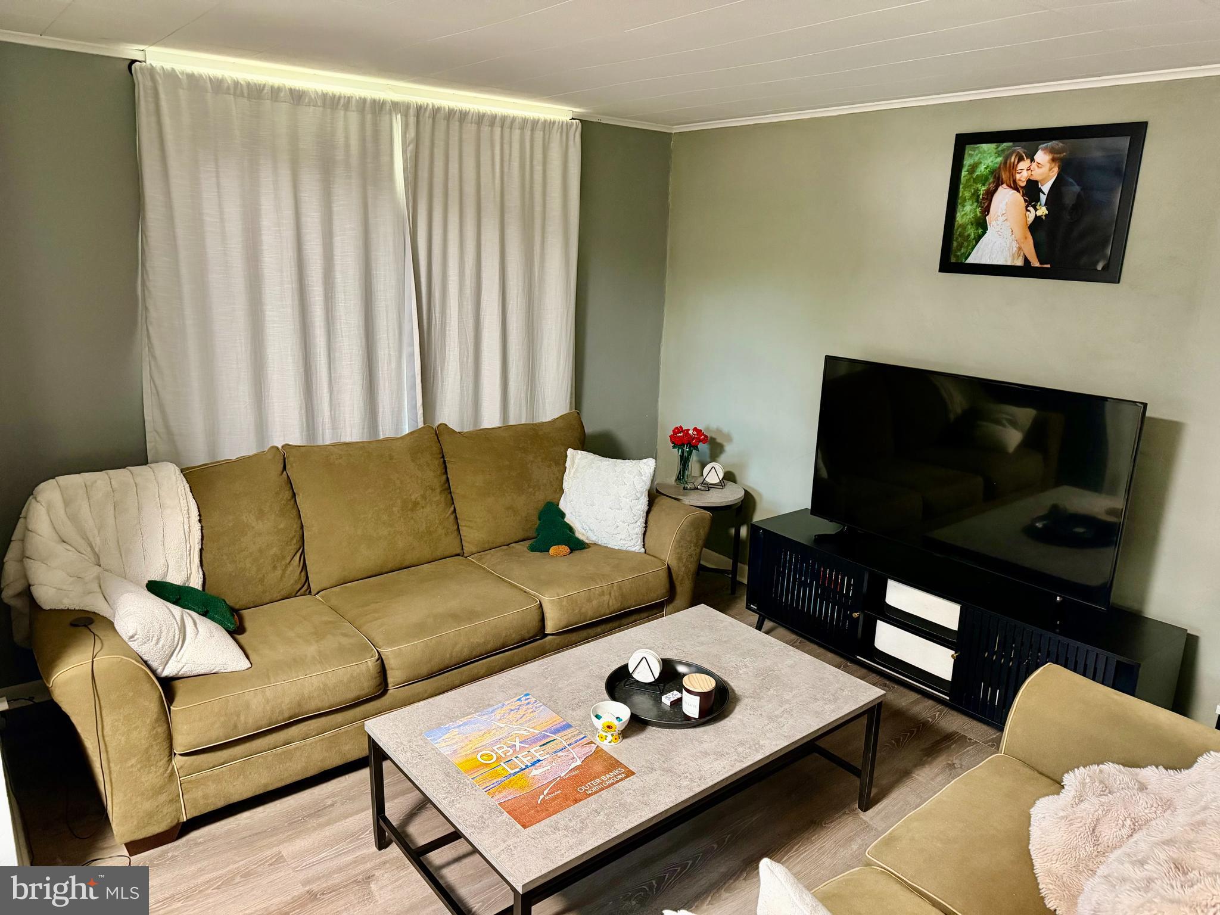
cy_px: 458
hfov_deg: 71.6
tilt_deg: -15.7
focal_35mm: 24
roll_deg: -2.0
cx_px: 610
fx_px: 846
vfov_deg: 56.8
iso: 800
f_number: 1.78
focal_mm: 6.76
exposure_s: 1/40
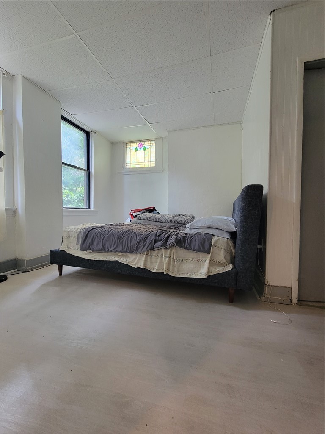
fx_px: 163
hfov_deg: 89.9
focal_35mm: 13
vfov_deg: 106.2
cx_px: 162
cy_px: 217
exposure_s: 1/60
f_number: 2.2
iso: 320
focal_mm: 2.2
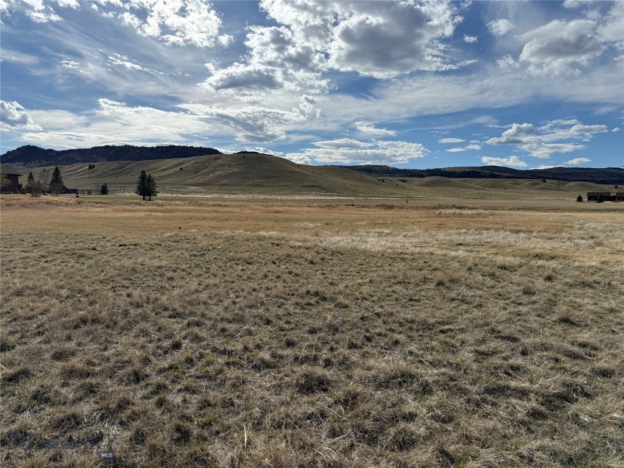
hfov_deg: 71.6
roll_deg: -1.4
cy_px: 234
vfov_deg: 56.8
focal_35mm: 24
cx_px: 312
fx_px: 433
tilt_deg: -2.2
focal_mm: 6.76
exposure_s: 1/11905
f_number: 1.78
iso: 80
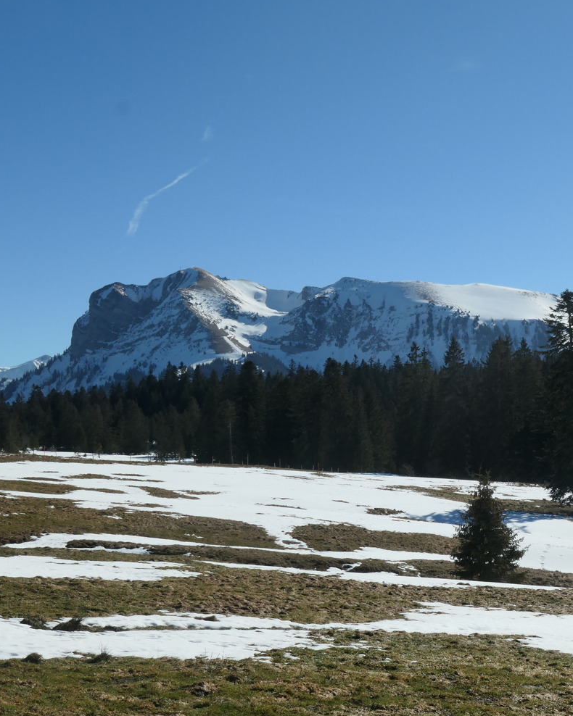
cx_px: 502
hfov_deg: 25.9
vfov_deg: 33.0
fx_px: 1209
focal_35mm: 57
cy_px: 354
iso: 200
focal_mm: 14.7
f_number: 8
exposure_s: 1/1000
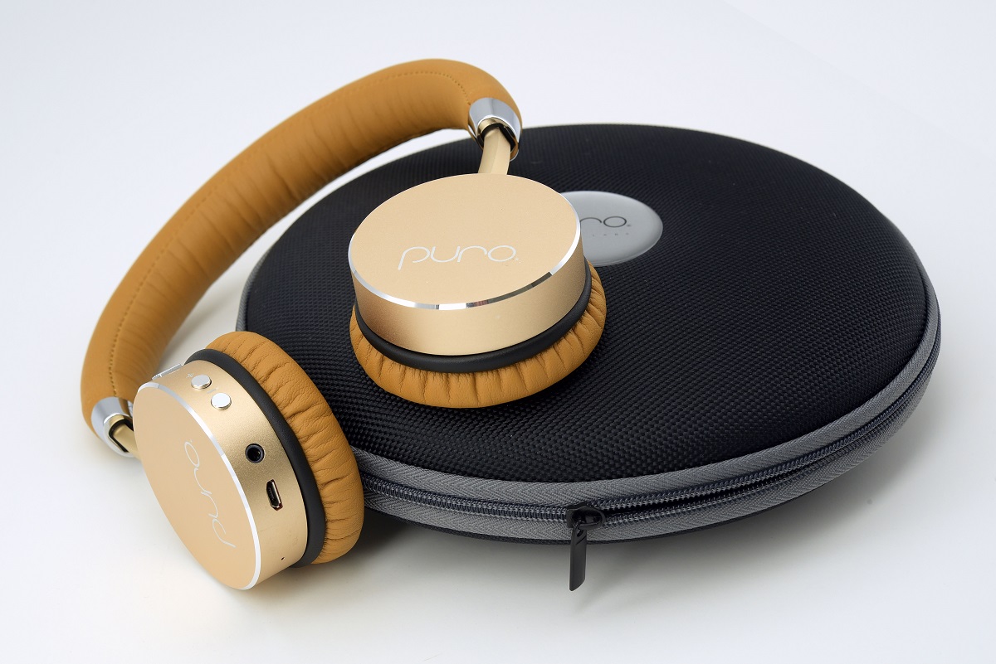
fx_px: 1661
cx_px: 498
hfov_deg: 33.4
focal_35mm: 60
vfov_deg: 22.6
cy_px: 332
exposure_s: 1/20
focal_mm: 60
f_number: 14
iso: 320
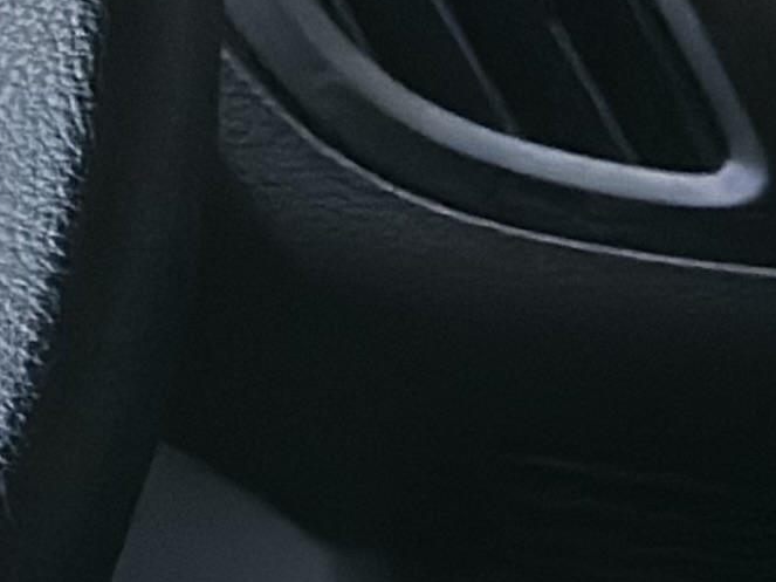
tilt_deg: -18.1
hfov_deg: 6.3
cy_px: -117
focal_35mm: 292
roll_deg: -1.2
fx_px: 6545
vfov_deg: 5.1
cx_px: -1442
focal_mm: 6.86
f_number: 1.78
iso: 1000
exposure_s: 1/20
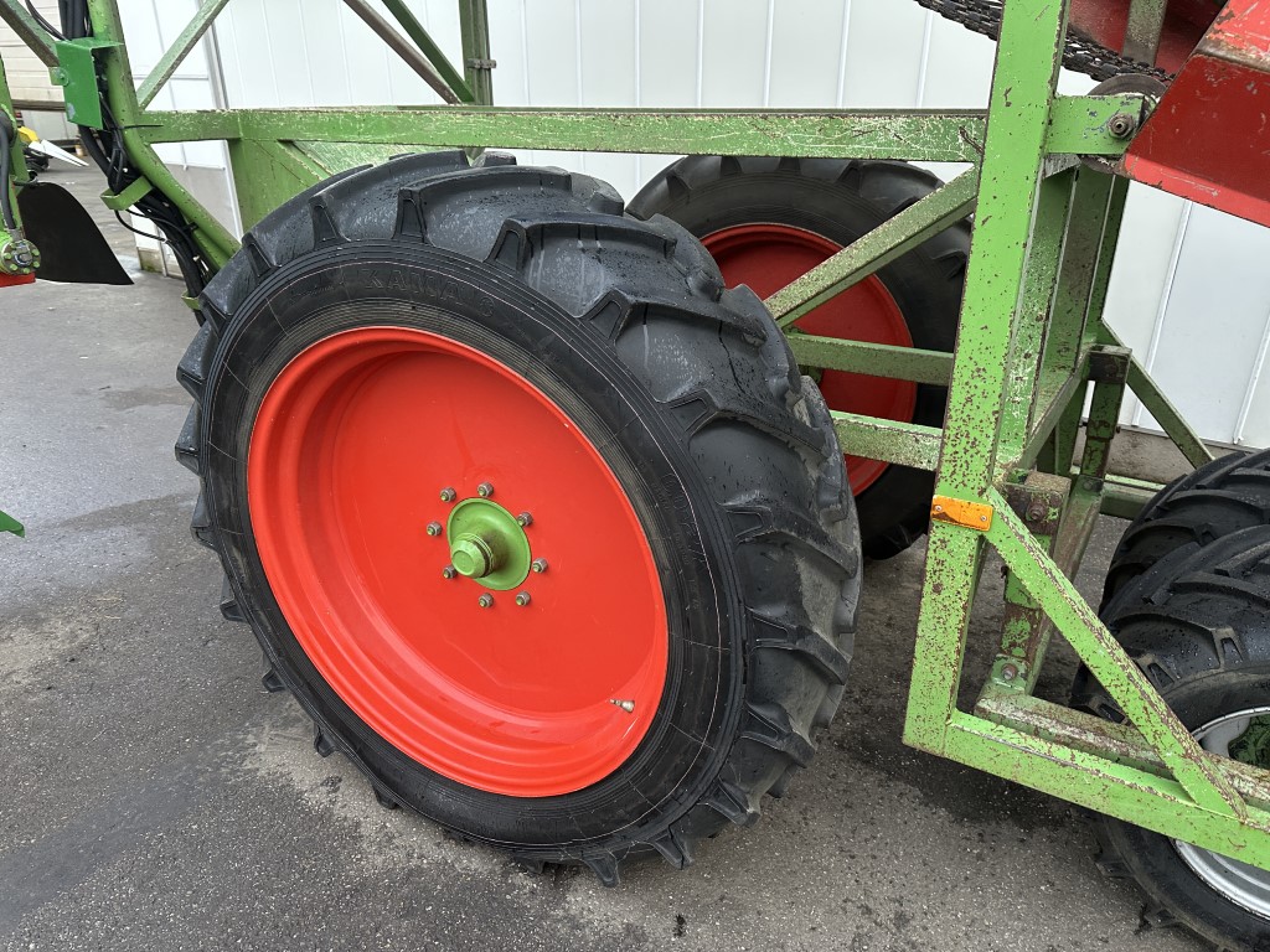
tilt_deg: -25.3
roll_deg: +1.1
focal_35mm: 24
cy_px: 476
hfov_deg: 71.6
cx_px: 635
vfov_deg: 56.8
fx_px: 881
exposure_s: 1/79
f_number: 1.78
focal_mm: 6.86
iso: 250
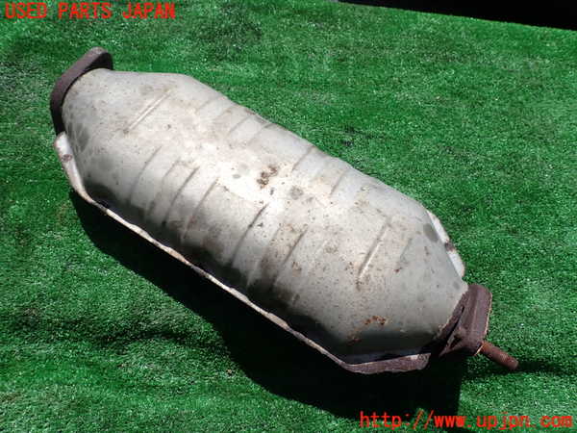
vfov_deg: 54.9
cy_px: 216
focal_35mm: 25
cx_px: 288
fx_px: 417
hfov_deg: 69.4
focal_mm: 4.5
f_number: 8
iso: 100
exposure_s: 1/320
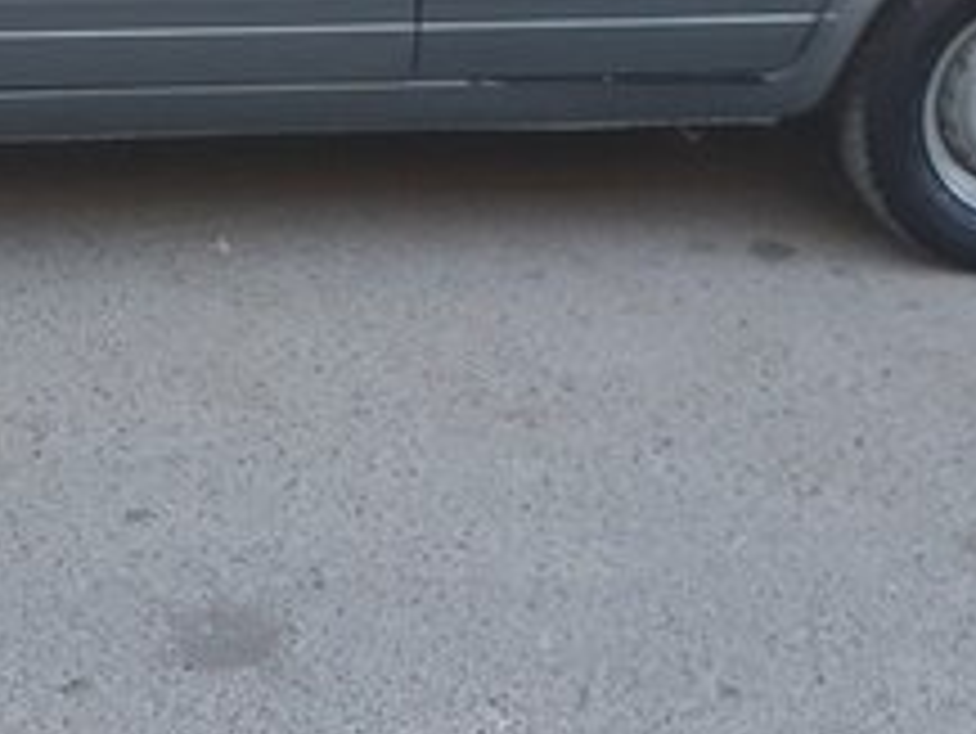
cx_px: 396
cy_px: -83
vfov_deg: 17.4
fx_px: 2313
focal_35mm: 82
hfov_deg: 23.8
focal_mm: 3.6
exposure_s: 1/33
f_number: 1.9
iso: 64
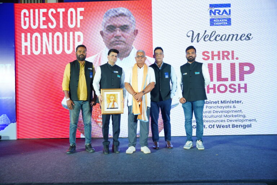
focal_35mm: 33
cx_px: 138
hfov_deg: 56.6
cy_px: 92
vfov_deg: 39.5
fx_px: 257
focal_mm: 33.4
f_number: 4
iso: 1600
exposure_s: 1/250
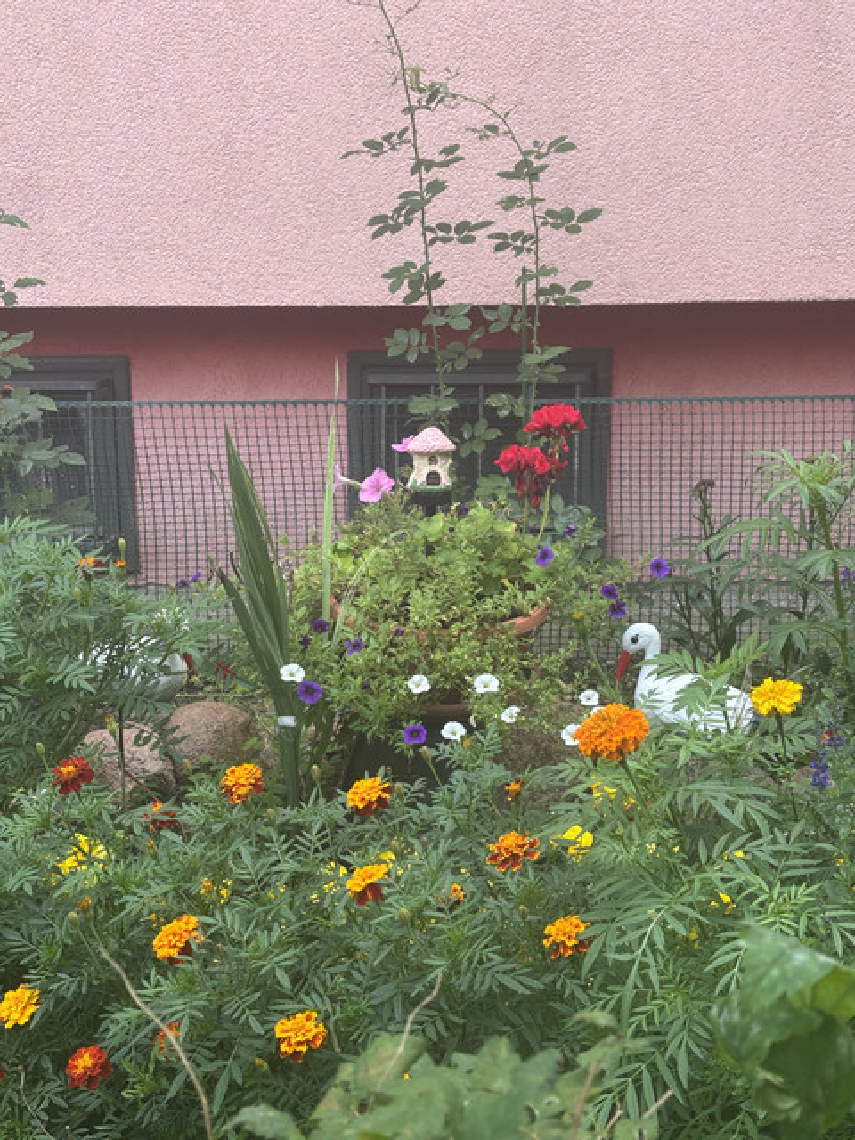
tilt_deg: -15.9
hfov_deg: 28.0
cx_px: 428
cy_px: 570
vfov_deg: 36.8
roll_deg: -0.2
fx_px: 1713
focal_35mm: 52
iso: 25
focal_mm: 5.96
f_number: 1.6
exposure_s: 1/124
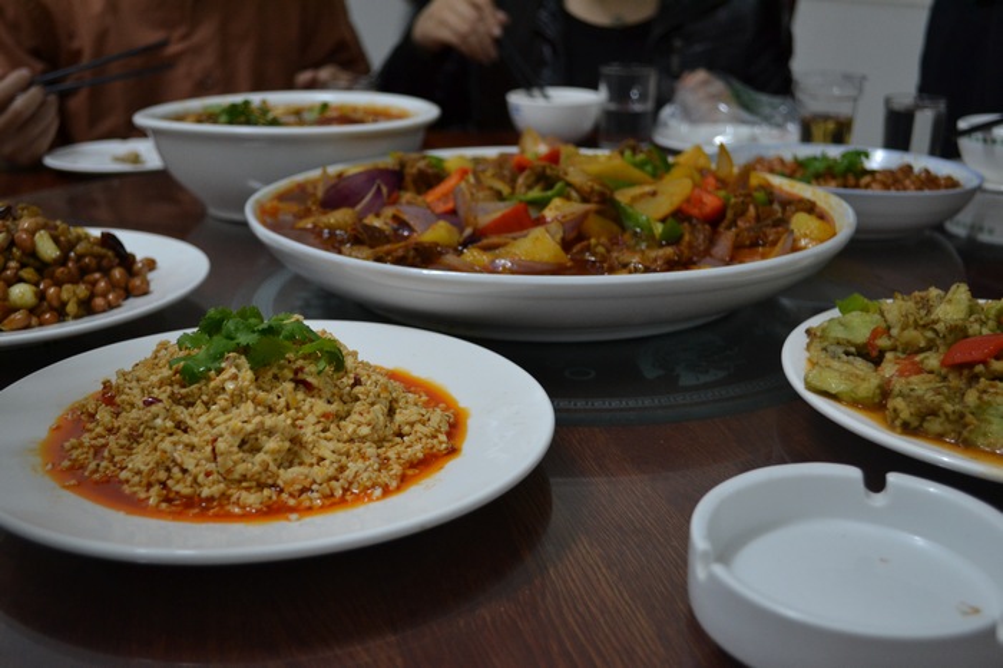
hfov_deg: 46.4
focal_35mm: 42
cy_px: 334
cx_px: 502
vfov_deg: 31.9
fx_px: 1170
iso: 1000
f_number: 4.5
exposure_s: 1/15
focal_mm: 28
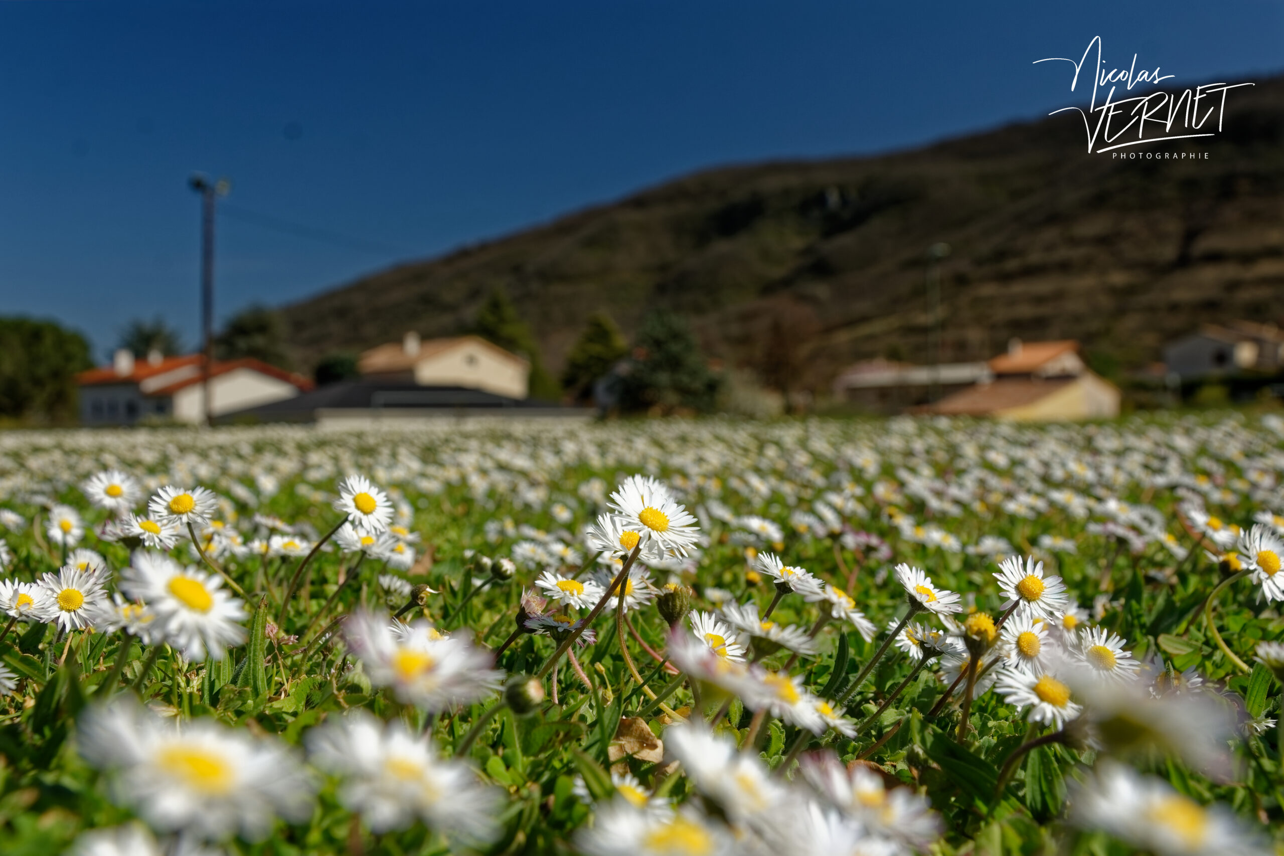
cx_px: 642
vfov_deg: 31.9
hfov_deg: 46.4
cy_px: 428
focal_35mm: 42
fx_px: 1498
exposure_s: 1/320
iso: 200
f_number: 9
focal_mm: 28
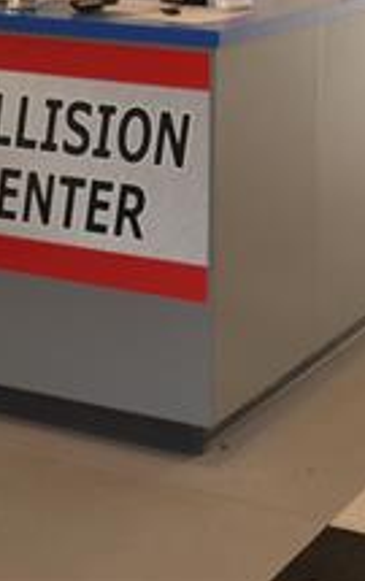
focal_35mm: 92
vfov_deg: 21.4
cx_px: 311
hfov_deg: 14.1
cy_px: -51
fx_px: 1459
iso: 220
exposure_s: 1/125
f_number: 5.6
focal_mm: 18
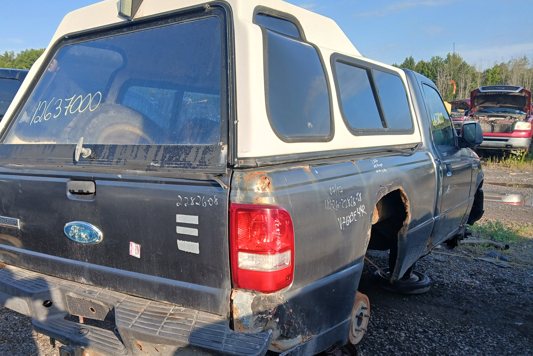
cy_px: 204
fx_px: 459
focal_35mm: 31
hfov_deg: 60.0
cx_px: 228
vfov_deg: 42.2
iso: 20
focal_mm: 3.98
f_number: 1.8
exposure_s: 1/195
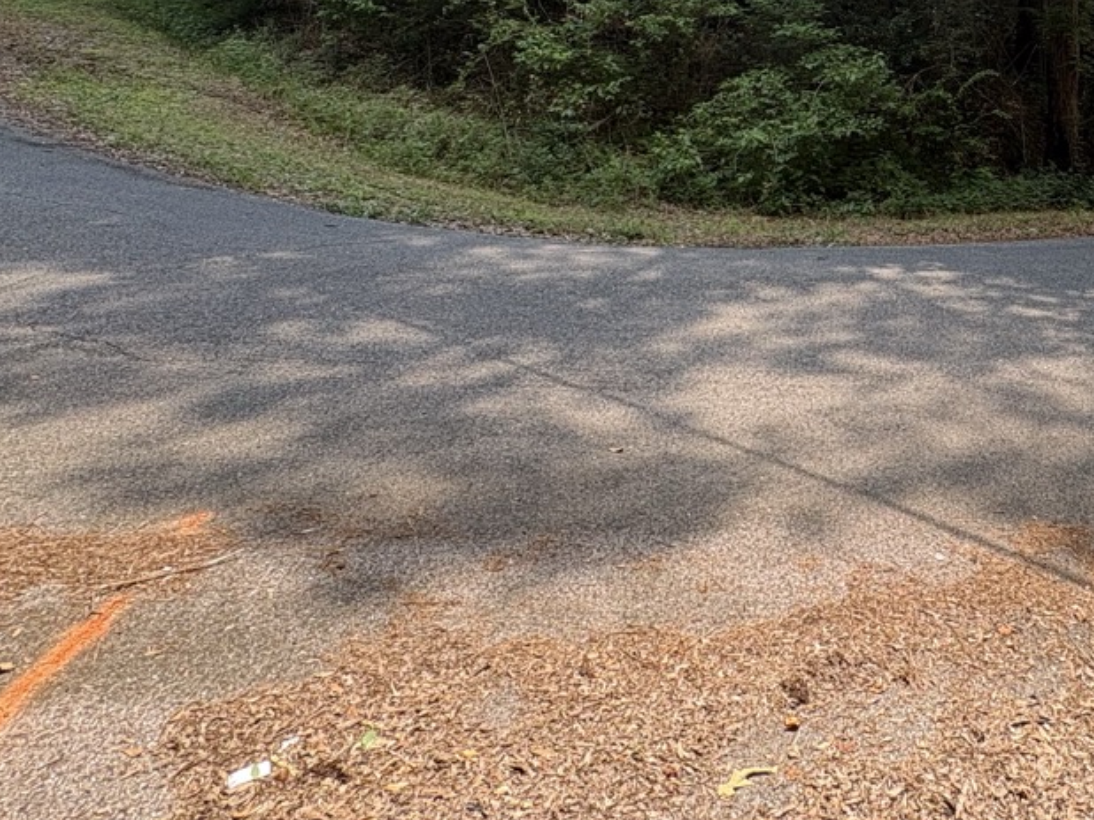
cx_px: 878
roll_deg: +0.0
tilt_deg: +0.8
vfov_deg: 41.7
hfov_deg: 57.0
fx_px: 916
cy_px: -4
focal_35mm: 29
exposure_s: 1/99
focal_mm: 2.22
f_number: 2.2
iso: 64
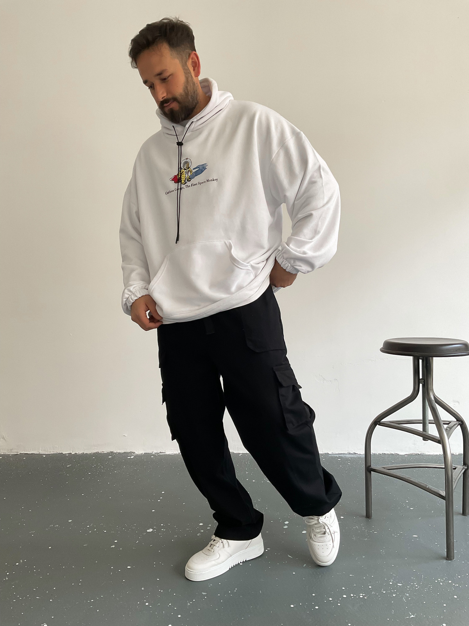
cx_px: 234
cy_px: 313
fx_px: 524
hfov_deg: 48.2
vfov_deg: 61.7
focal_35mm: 29
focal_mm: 3
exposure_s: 1/120
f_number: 1.8
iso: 50
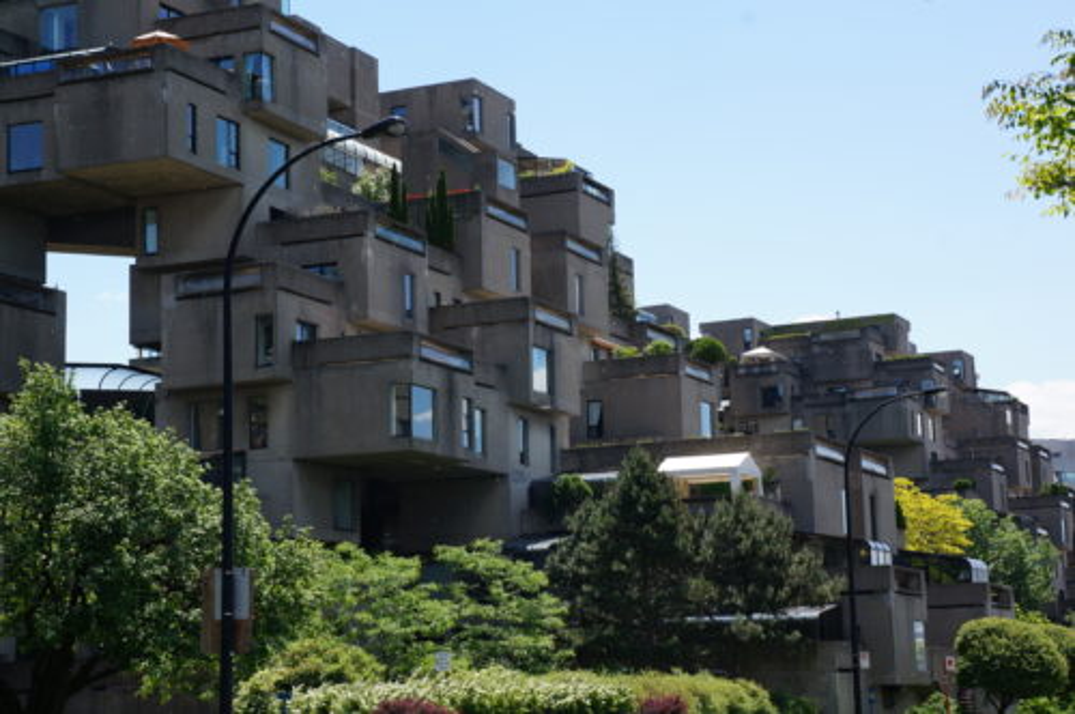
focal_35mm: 72
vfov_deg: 18.9
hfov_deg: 28.1
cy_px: 357
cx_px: 538
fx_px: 2147
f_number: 11
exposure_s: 1/100
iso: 100
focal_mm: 48
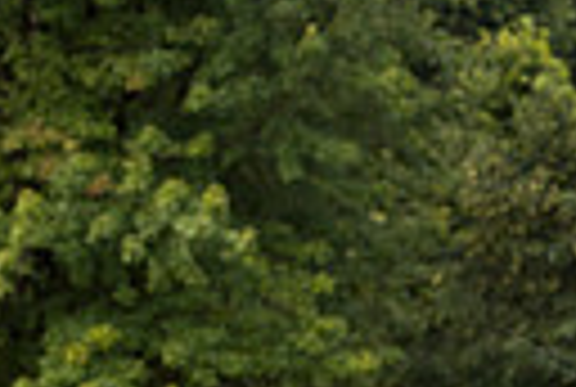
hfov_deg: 5.2
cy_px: 731
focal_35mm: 384
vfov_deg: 3.6
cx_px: 1242
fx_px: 6158
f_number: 8
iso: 400
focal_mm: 85
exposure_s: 1/200
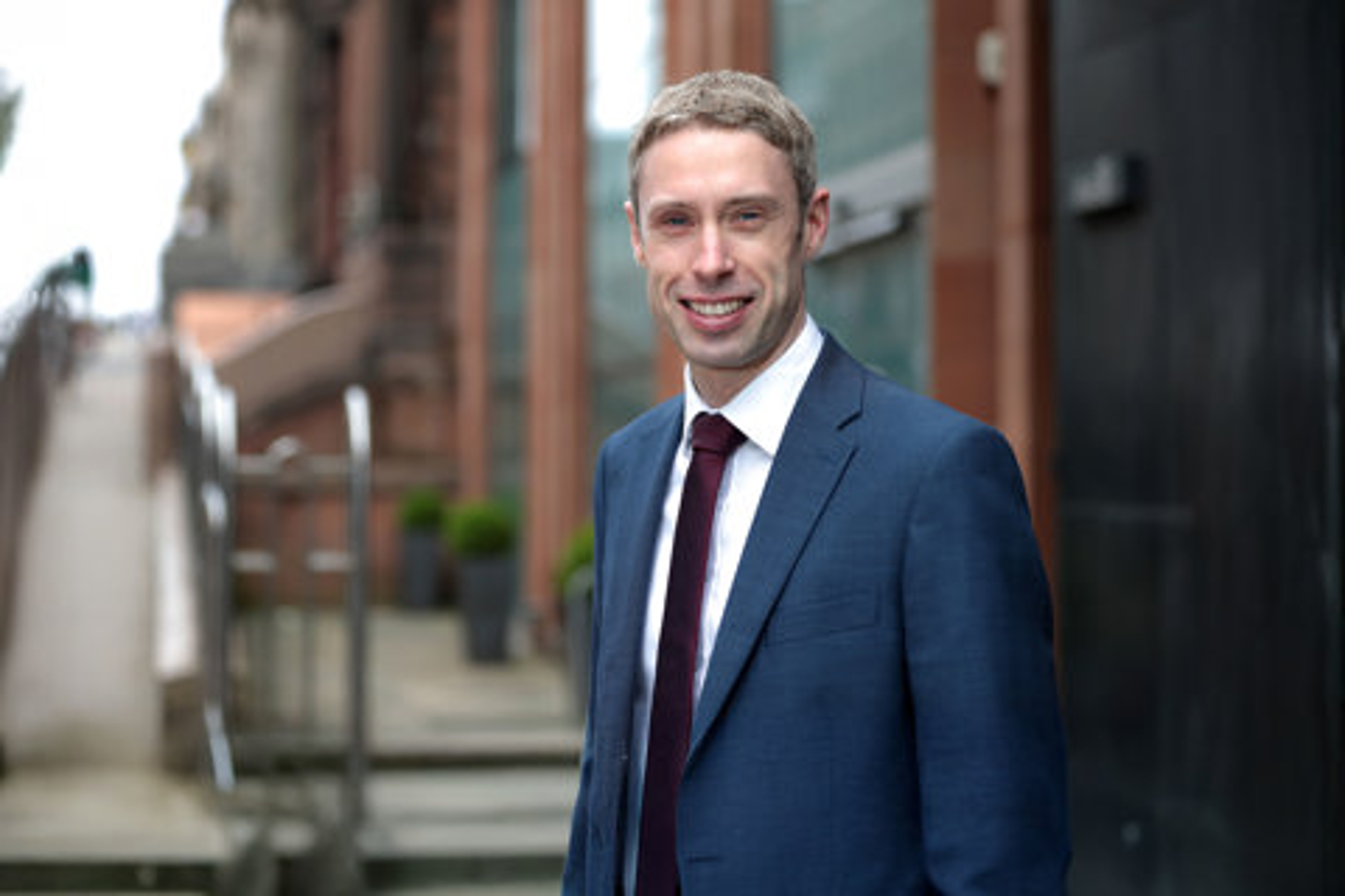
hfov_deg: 39.6
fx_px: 1868
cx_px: 672
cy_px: 448
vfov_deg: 27.0
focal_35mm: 50
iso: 100
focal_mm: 50
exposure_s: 1/180
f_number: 1.4
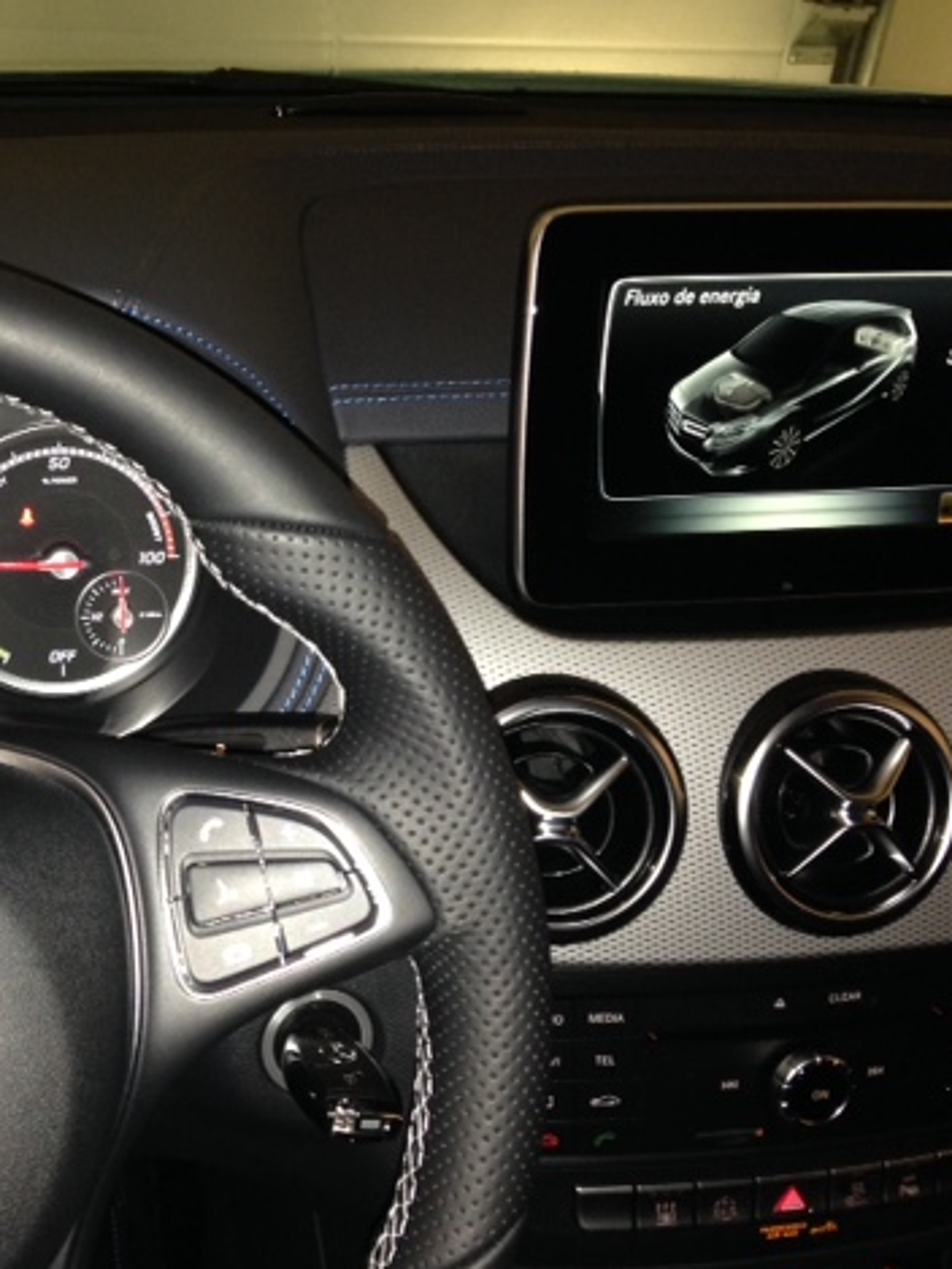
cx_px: 170
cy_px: 625
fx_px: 1649
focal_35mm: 45
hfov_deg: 31.3
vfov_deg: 42.1
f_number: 2.4
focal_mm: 4.12
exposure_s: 1/16
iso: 200
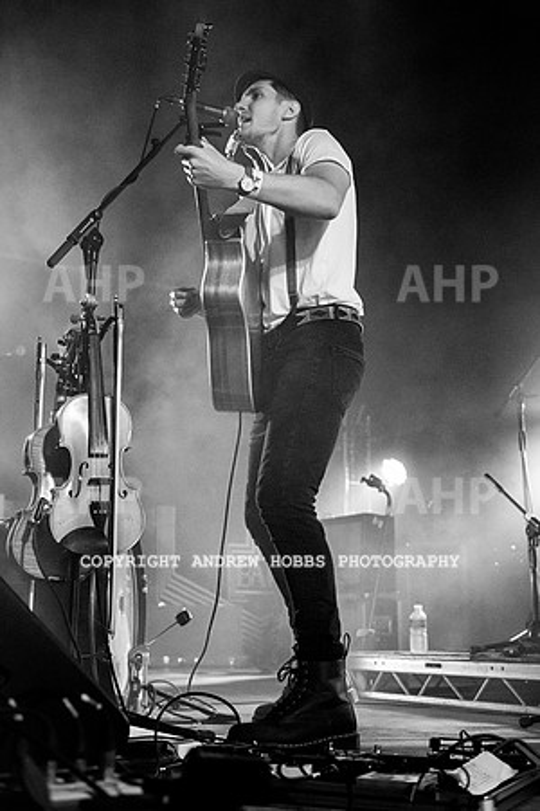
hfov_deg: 33.4
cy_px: 406
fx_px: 900
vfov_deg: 48.5
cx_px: 270
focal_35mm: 40
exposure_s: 1/1000
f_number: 4
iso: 3600
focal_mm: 40
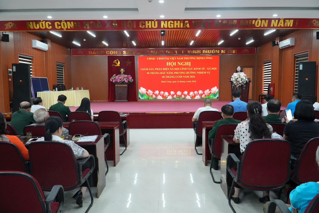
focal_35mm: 27
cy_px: 106
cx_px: 160
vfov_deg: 47.9
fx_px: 239
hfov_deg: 67.4
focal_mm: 18
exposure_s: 1/250
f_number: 6.3
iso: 4000
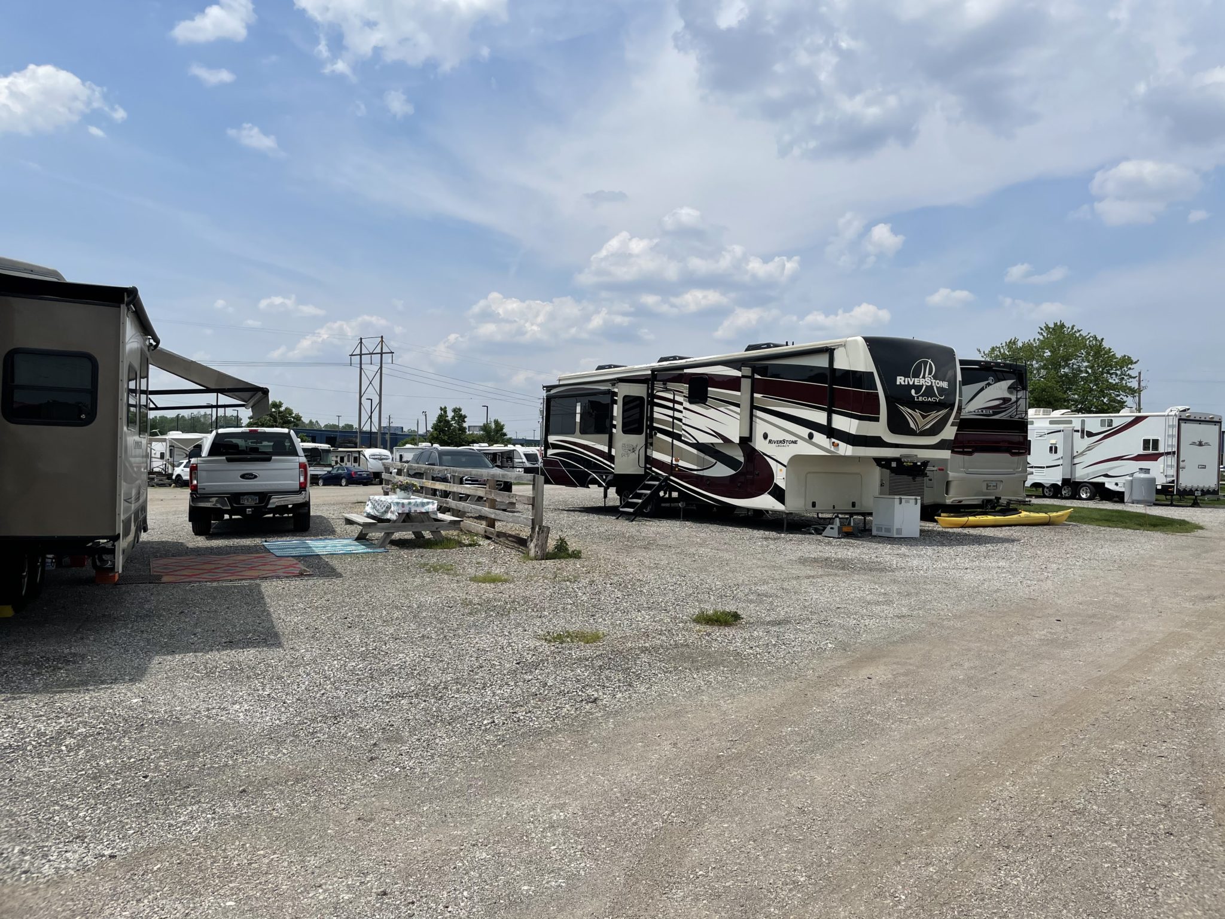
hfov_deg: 67.3
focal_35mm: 26
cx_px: 612
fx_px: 920
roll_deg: -0.9
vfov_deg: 53.1
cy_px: 460
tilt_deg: +1.1
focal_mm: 4.2
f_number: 1.6
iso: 32
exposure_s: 1/6897
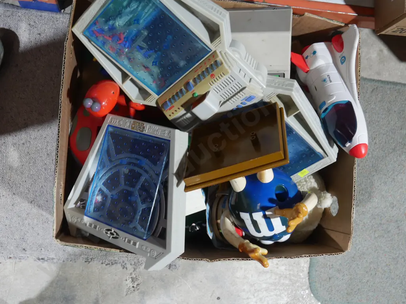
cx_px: 203
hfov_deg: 46.8
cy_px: 152
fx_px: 469
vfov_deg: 36.0
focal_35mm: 40
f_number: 4.5
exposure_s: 1/60
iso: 1000
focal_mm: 20
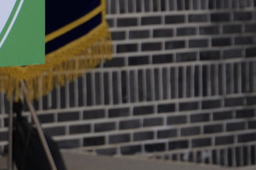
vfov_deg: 5.0
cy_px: -168
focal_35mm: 271
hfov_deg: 7.2
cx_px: -349
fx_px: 1925
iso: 640
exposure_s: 1/400
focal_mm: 54
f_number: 5
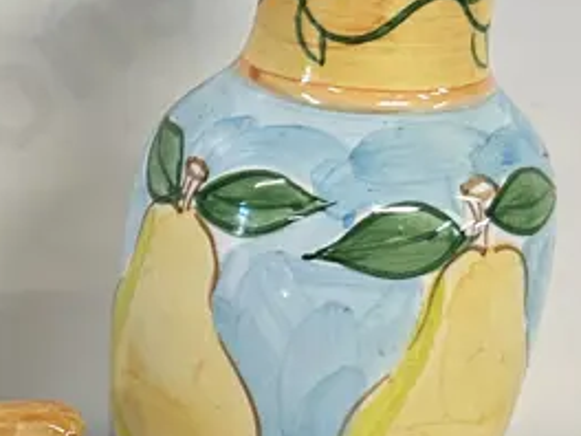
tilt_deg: -27.7
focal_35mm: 93
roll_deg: +1.8
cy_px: 394
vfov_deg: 15.7
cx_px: -376
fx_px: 1561
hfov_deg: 18.0
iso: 250
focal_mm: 6.86
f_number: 1.78
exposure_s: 1/100
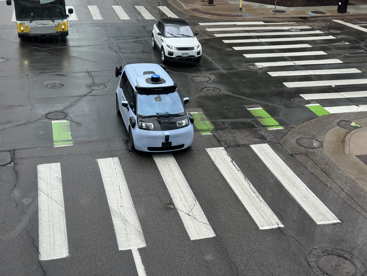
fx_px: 509
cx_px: 184
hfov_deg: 39.7
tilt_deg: -24.7
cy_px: 138
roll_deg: -1.7
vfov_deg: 30.3
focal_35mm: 48
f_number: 1.78
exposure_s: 1/558
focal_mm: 6.76
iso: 64
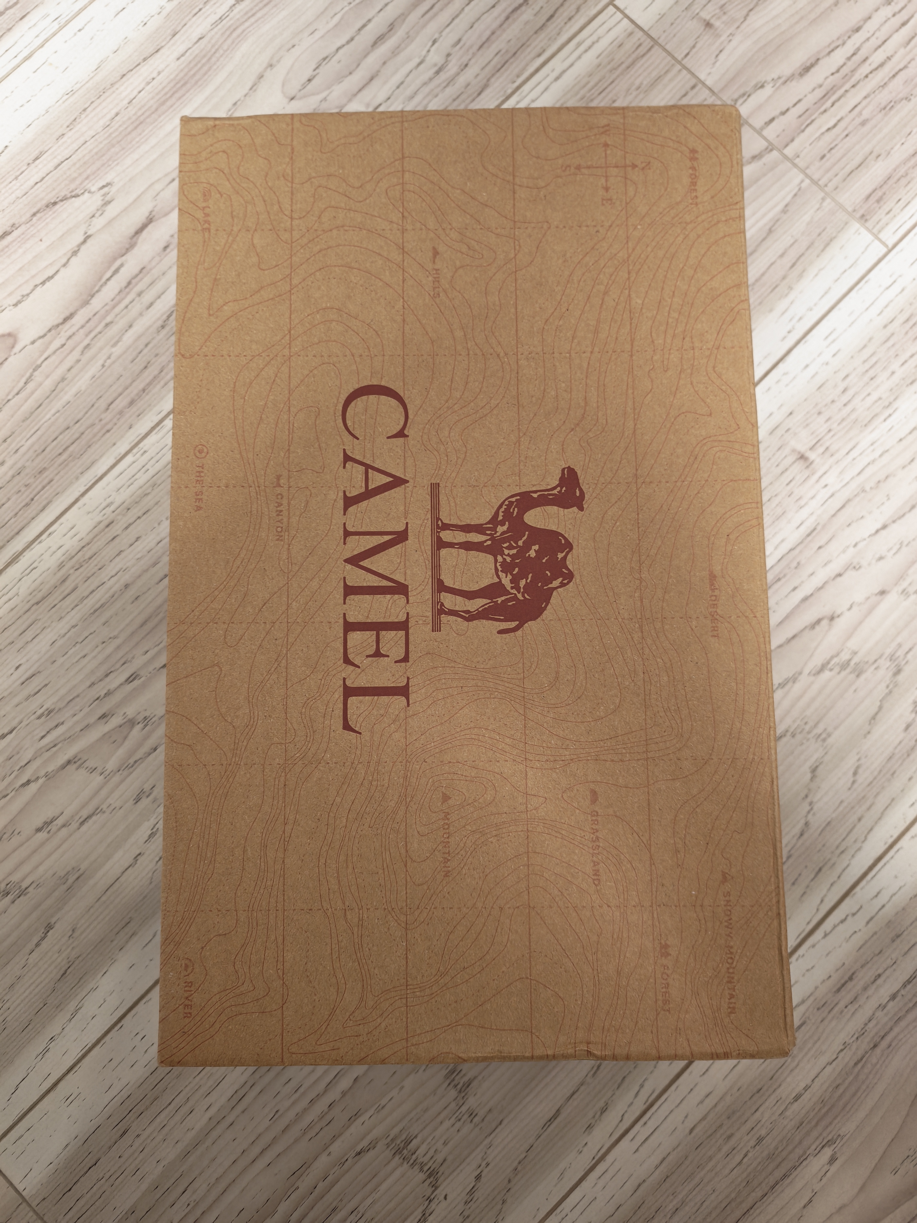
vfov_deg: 71.6
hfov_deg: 56.8
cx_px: 458
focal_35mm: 24
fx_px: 848
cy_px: 612
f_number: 1.9
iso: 800
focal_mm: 5.52
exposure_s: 1/25
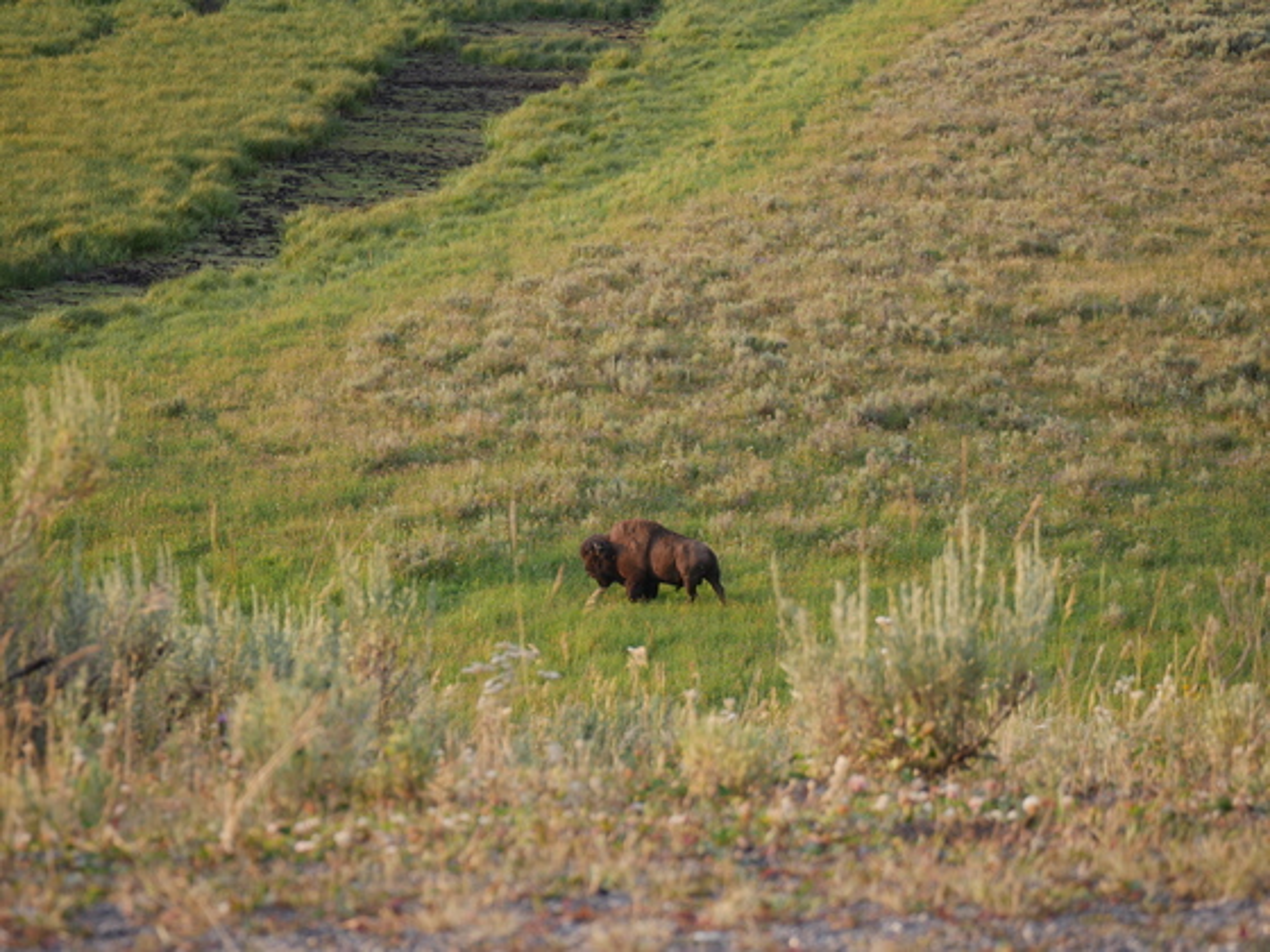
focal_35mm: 152
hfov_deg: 13.0
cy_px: 476
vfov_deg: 9.8
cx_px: 635
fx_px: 5577
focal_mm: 76
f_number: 5.1
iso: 250
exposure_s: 1/200
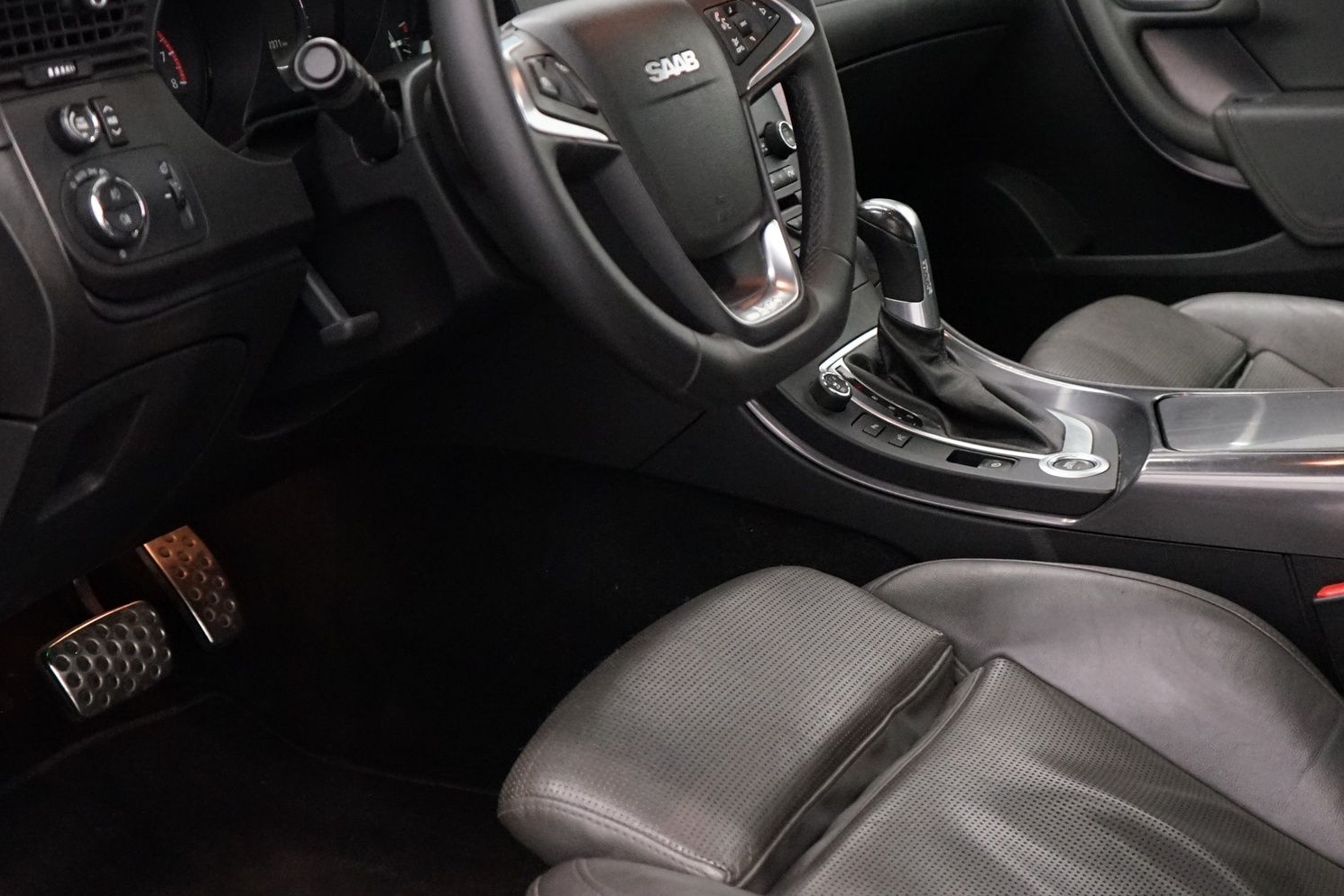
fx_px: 1942
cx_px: 773
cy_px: 369
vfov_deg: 26.0
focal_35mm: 52
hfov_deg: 38.1
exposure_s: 1/160
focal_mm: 31
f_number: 3.5
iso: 5000
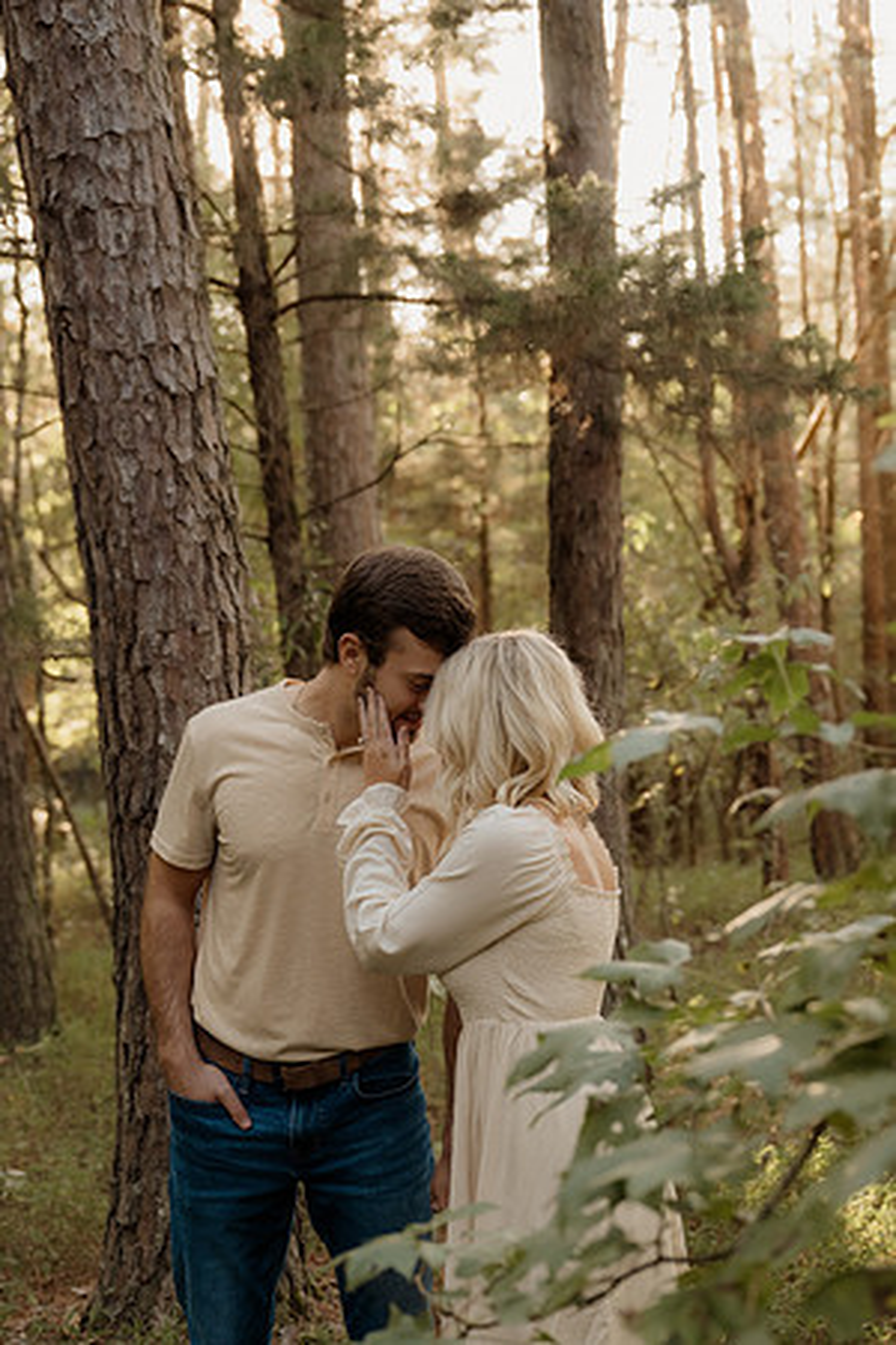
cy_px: 672
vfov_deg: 32.9
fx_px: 2277
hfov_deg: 22.3
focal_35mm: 61
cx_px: 448
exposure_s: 1/160
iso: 500
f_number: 2.8
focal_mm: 41
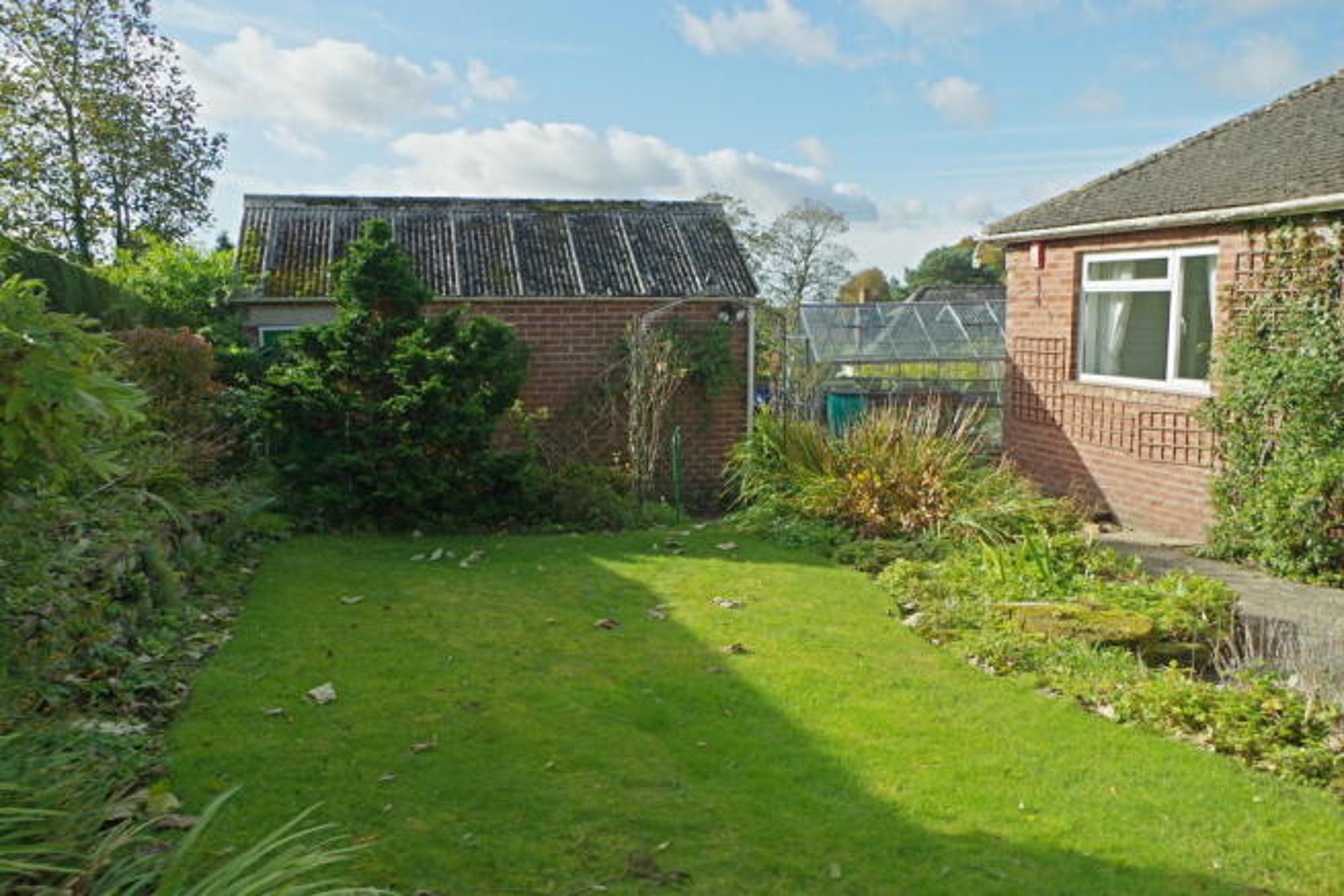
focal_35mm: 27
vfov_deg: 48.0
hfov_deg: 67.4
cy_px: 448
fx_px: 1008
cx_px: 672
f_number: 5
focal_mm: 18
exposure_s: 1/500
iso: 200
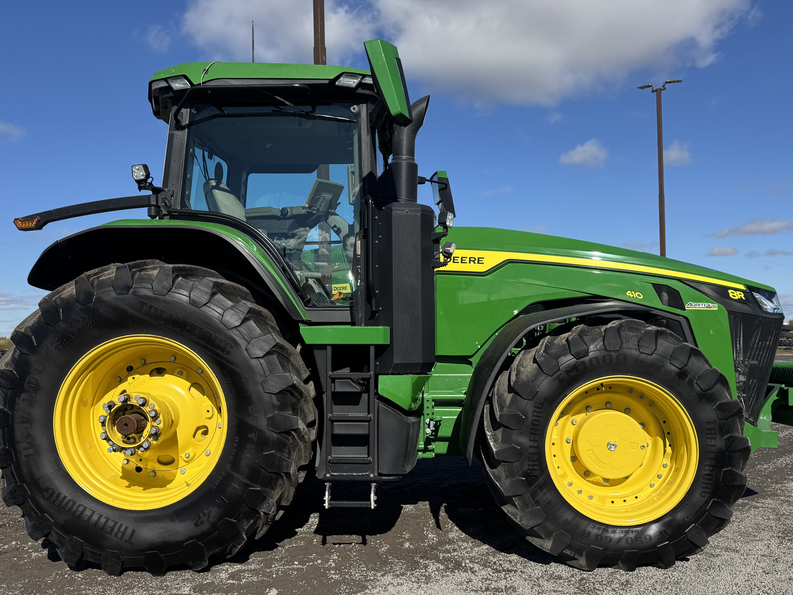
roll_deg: +2.0
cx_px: 394
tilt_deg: +1.4
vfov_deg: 45.4
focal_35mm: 31
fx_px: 710
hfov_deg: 58.3
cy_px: 323
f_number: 1.78
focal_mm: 6.76
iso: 80
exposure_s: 1/5814
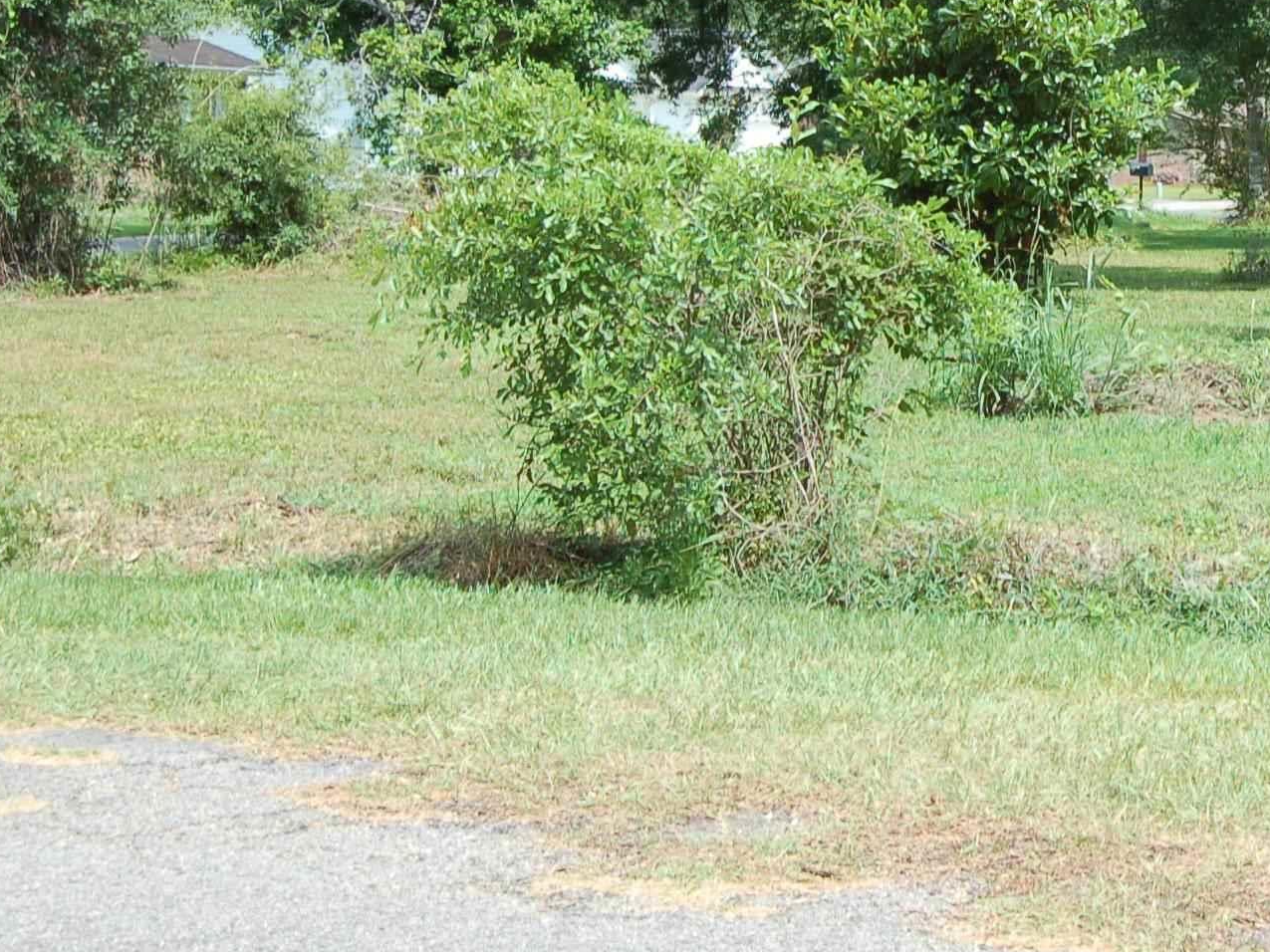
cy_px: 44
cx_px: 1280
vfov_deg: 14.3
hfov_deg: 18.7
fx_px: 3742
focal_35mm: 102
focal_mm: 30
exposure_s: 1/200
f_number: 7.1
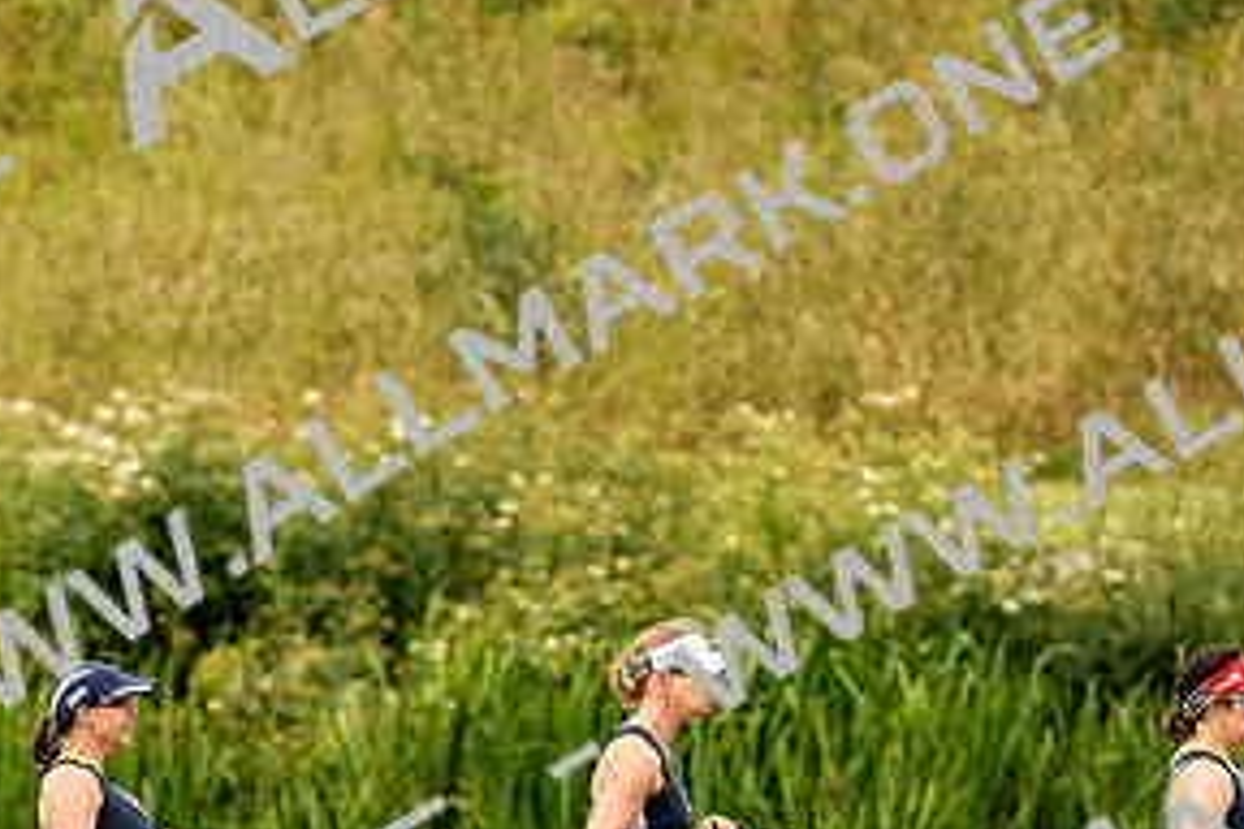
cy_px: 784
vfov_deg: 1.4
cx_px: 354
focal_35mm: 968
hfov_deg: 2.1
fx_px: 33447
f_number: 6.3
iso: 250
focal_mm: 481
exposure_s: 1/2000
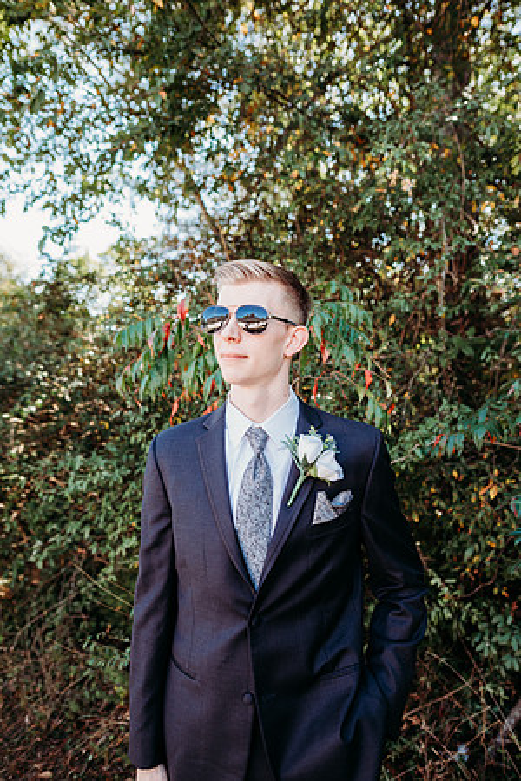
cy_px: 390
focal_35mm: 24
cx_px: 260
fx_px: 521
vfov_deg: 73.7
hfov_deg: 53.1
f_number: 2.8
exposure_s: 1/400
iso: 200
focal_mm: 24
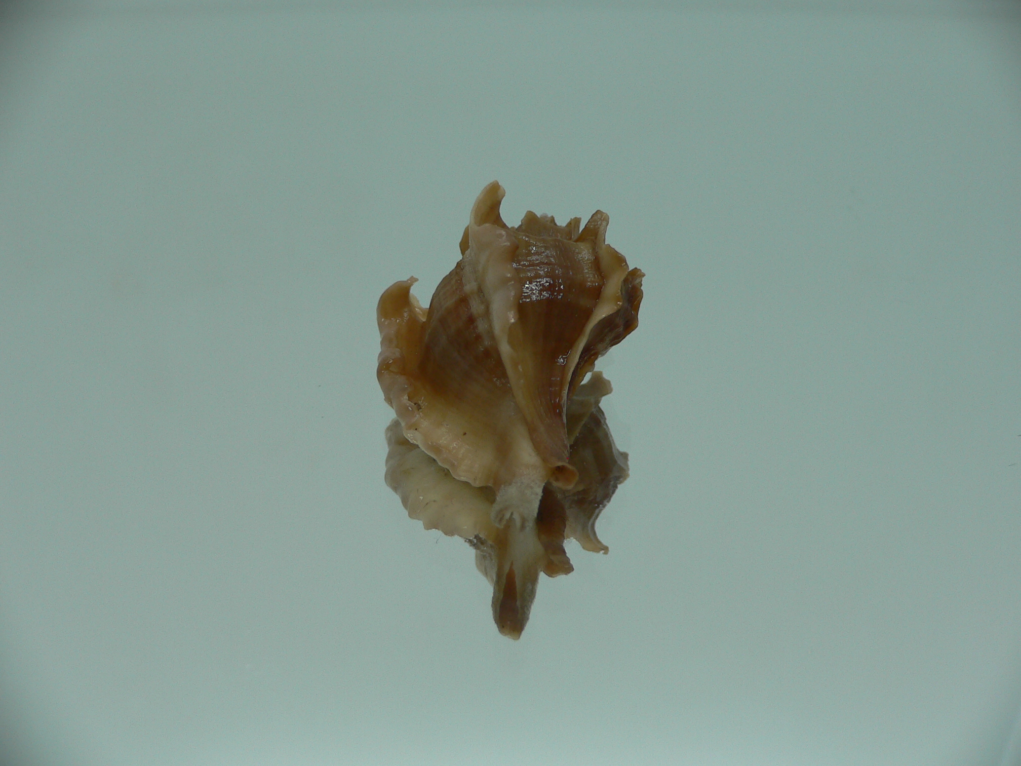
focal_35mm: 35
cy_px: 383
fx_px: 1032
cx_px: 510
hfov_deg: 52.6
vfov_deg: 40.7
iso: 80
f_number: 2.8
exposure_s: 1/60
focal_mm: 4.6
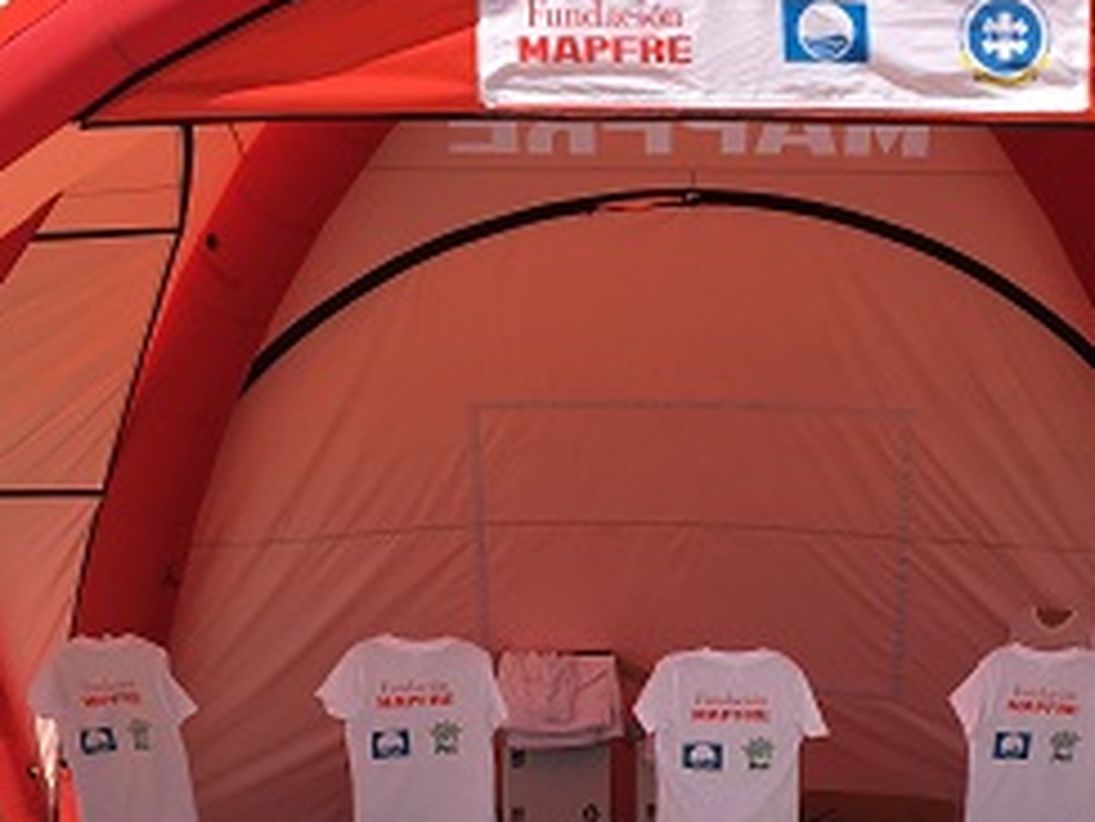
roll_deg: -0.6
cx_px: 772
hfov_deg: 25.5
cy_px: 624
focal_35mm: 76
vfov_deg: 19.2
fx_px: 2404
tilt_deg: -1.9
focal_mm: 4.15
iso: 25
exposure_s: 1/1876
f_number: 2.2
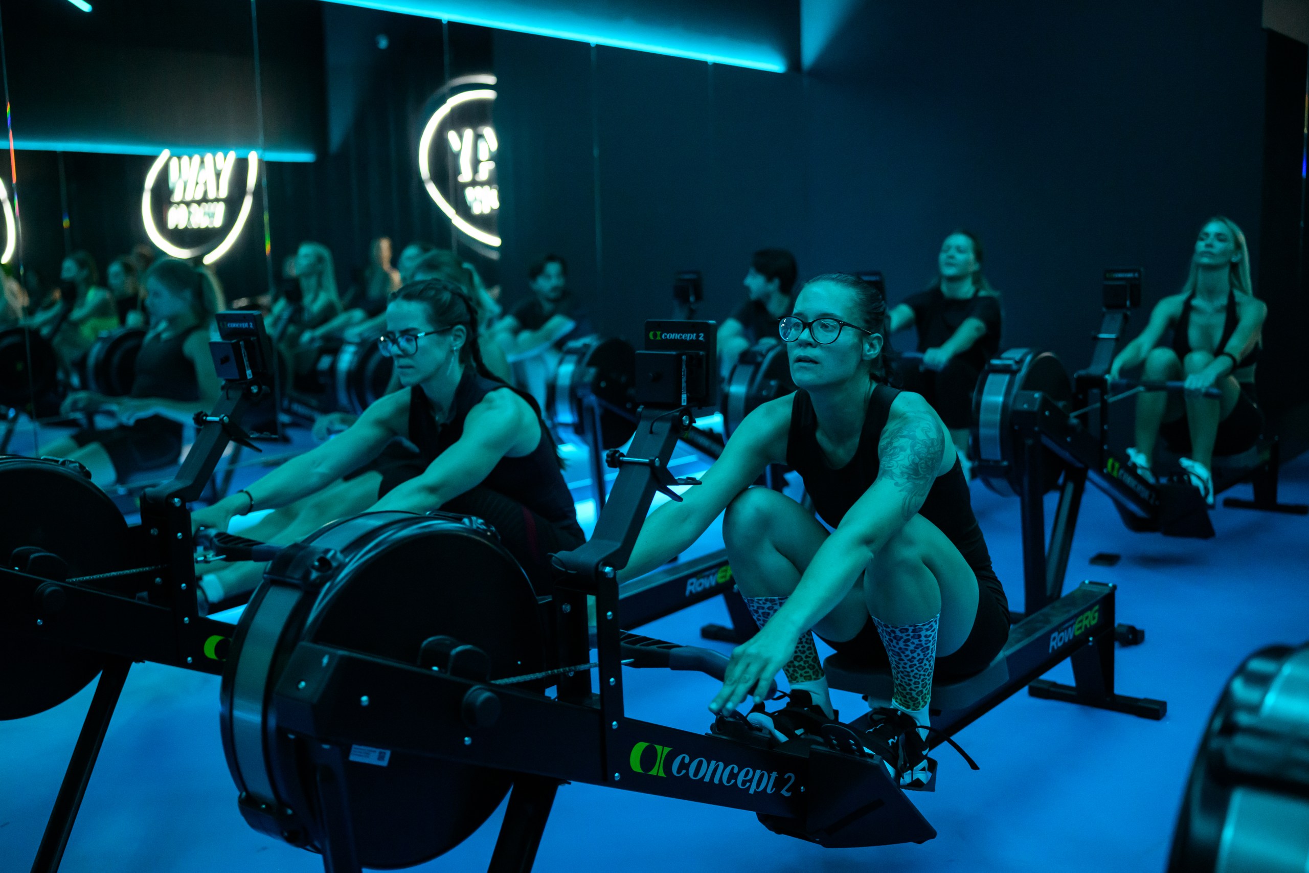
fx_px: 1344
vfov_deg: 36.0
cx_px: 668
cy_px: 436
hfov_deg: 51.9
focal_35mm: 37
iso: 3200
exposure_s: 1/200
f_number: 2
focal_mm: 35
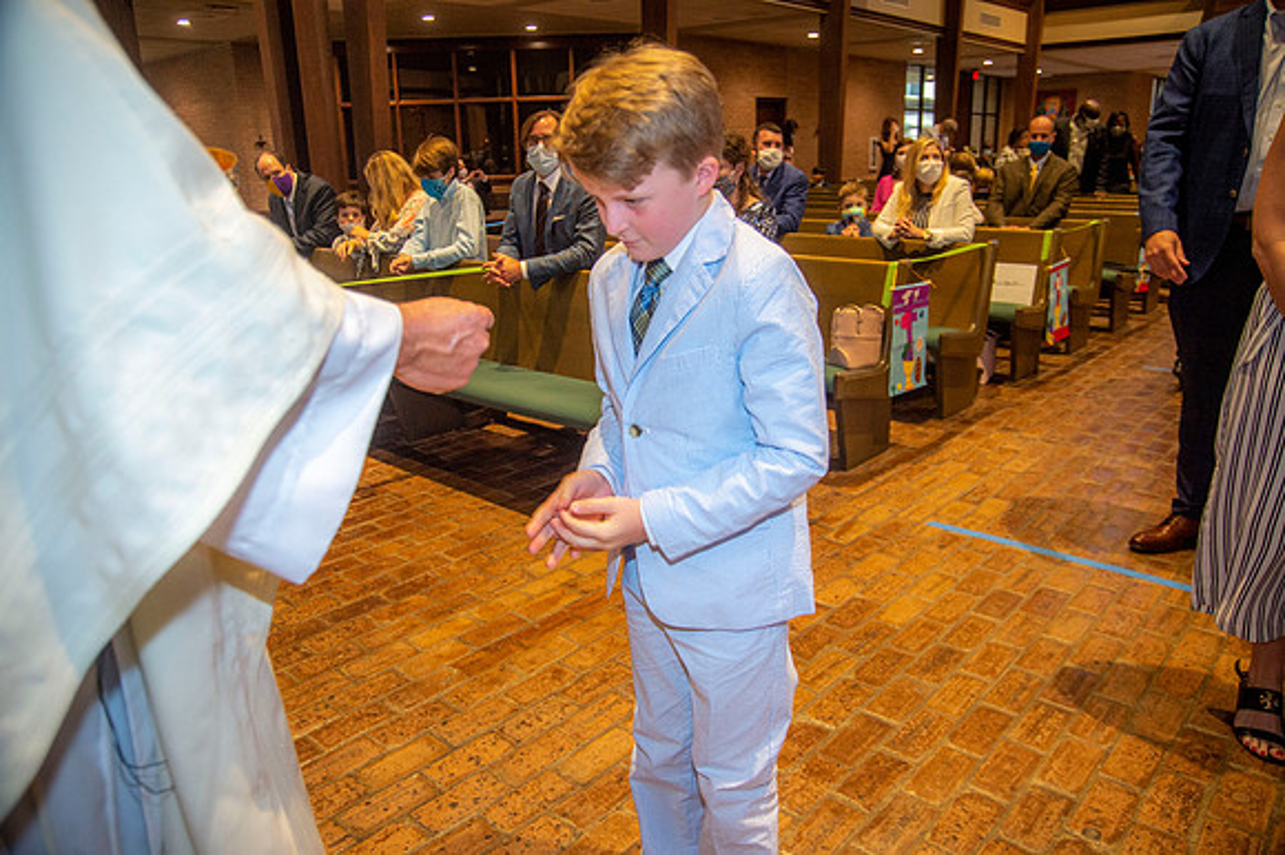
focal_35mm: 24
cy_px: 428
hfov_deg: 73.8
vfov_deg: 53.1
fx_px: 856
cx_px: 642
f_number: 4.5
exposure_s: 1/125
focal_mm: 24
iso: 1600
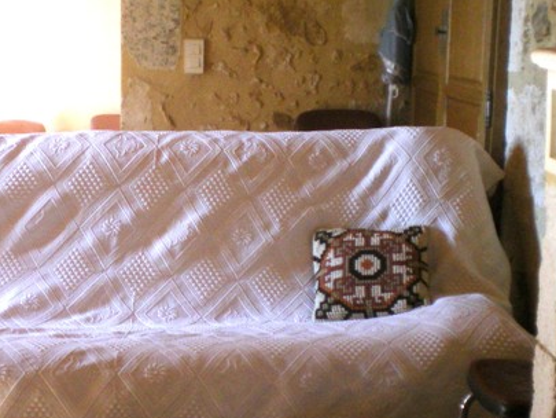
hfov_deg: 25.8
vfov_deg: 19.6
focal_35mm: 75
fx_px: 1205
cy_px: 213
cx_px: 174
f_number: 3.1
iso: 160
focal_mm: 6.3
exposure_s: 1/50
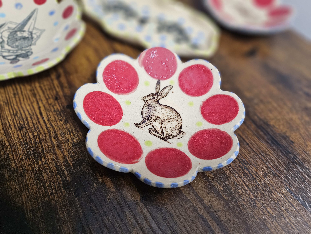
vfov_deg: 58.9
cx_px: 156
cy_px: 117
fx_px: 207
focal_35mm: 23
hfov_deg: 73.9
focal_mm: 6.3
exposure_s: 1/120
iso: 500
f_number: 1.7
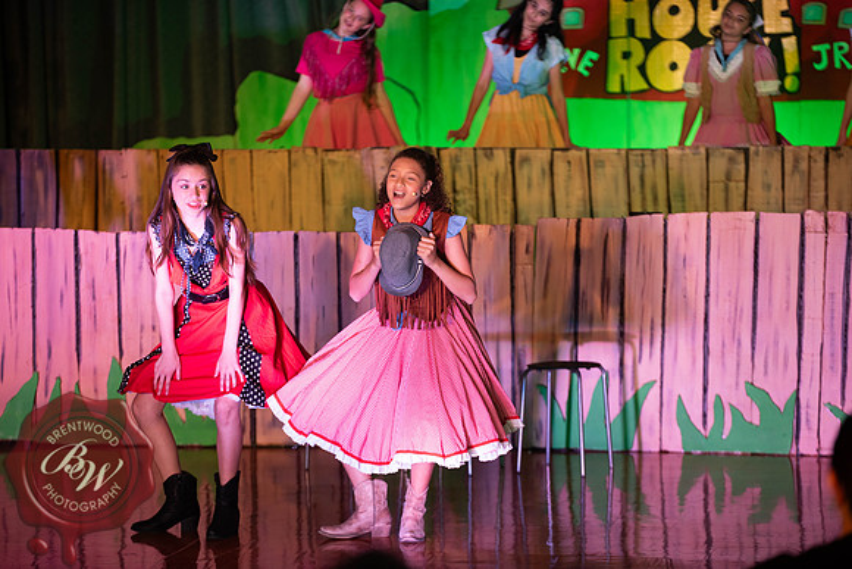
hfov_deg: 14.7
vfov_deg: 9.8
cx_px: 426
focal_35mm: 140
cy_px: 284
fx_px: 3314
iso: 720
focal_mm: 140
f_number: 2.8
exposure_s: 1/160
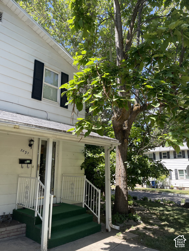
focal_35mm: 25
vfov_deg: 69.4
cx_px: 94
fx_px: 182
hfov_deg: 54.9
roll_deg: -0.1
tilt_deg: +12.6
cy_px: 126
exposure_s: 1/780
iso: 32
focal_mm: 5.1
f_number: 1.6
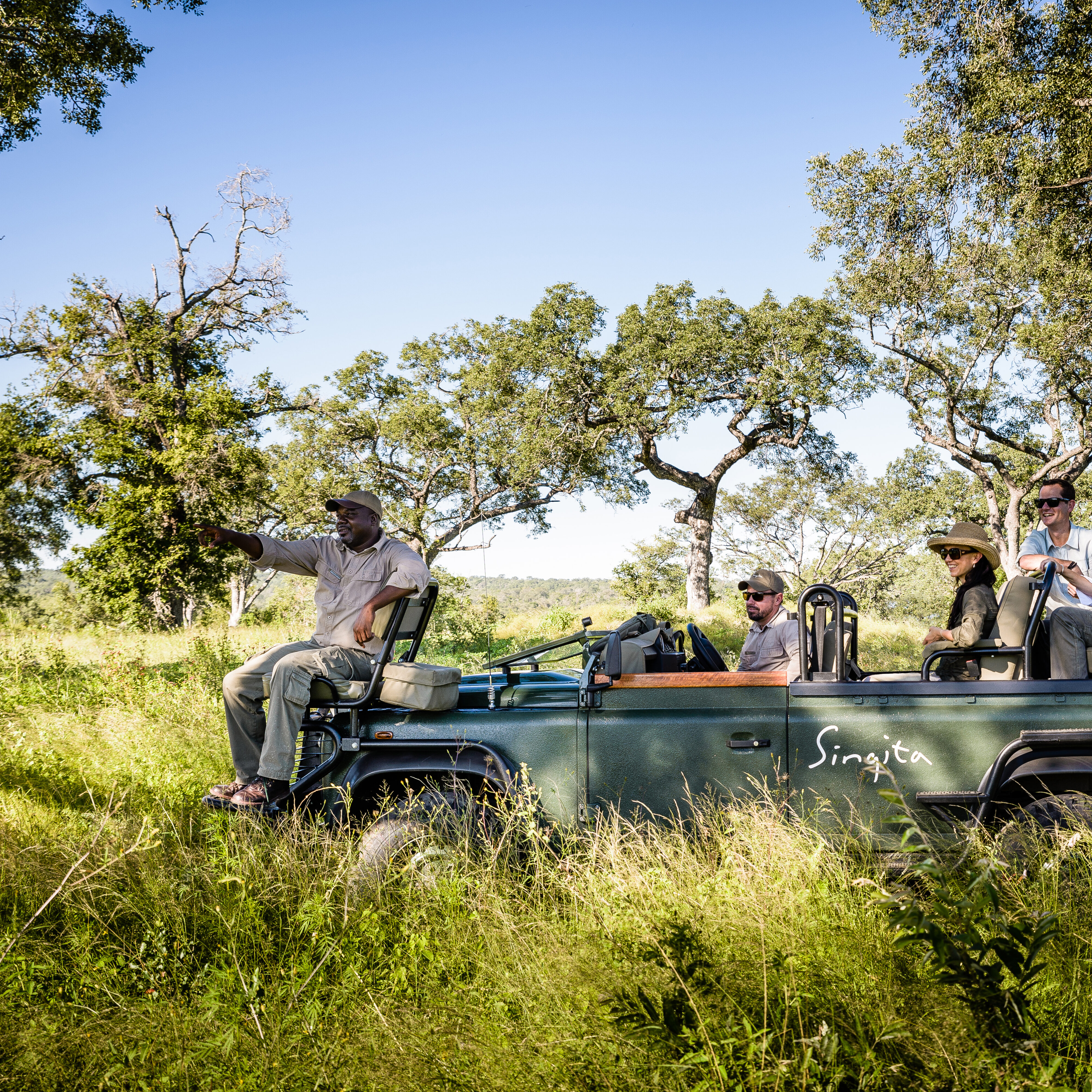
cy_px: 545
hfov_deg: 36.2
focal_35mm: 46
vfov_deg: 36.8
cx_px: 778
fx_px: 1642
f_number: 7.1
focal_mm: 36
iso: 100
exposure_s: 1/200
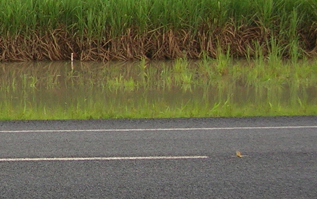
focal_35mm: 131
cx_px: -221
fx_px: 1132
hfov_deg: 14.4
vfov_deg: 9.9
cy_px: 6
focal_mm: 5.8
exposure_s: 1/122
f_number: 2.8
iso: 71
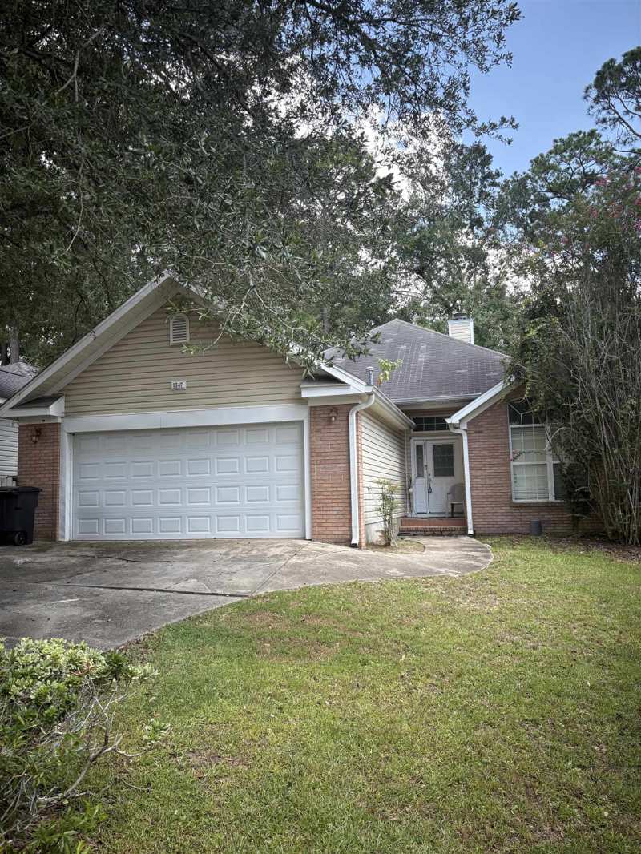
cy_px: 427
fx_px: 642
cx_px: 320
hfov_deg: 53.1
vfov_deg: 67.3
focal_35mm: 26
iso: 64
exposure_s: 1/850
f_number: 1.6
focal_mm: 5.96
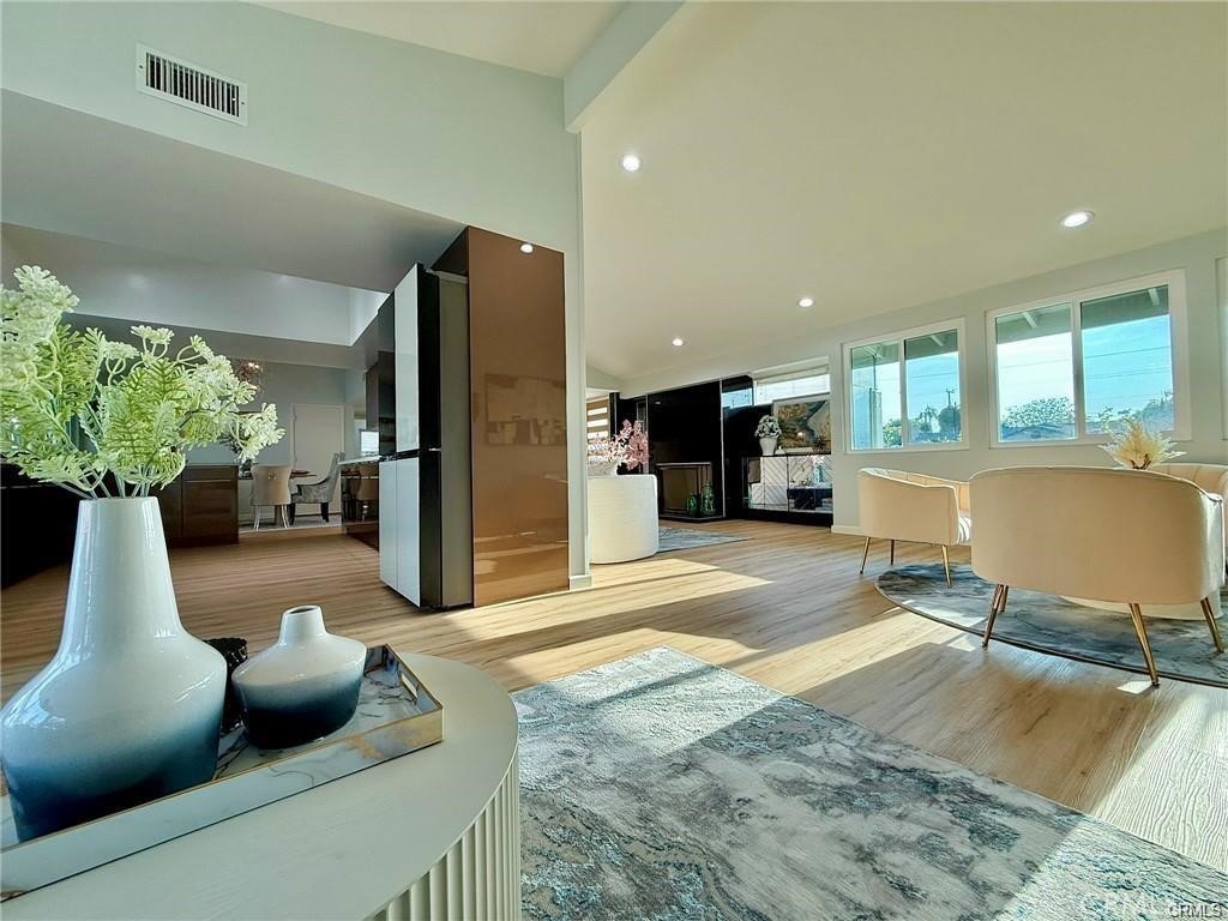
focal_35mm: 14
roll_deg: +1.0
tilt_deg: +1.1
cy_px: 460
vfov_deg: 85.7
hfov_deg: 102.1
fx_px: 497
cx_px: 614
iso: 50
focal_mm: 2.22
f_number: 2.2
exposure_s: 1/133
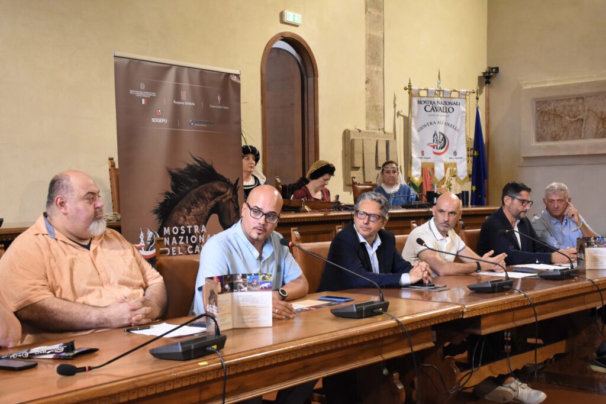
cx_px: 303
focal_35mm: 51
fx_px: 859
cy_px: 202
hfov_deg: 38.9
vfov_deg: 26.5
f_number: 5.6
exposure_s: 1/80
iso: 2500
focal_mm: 34
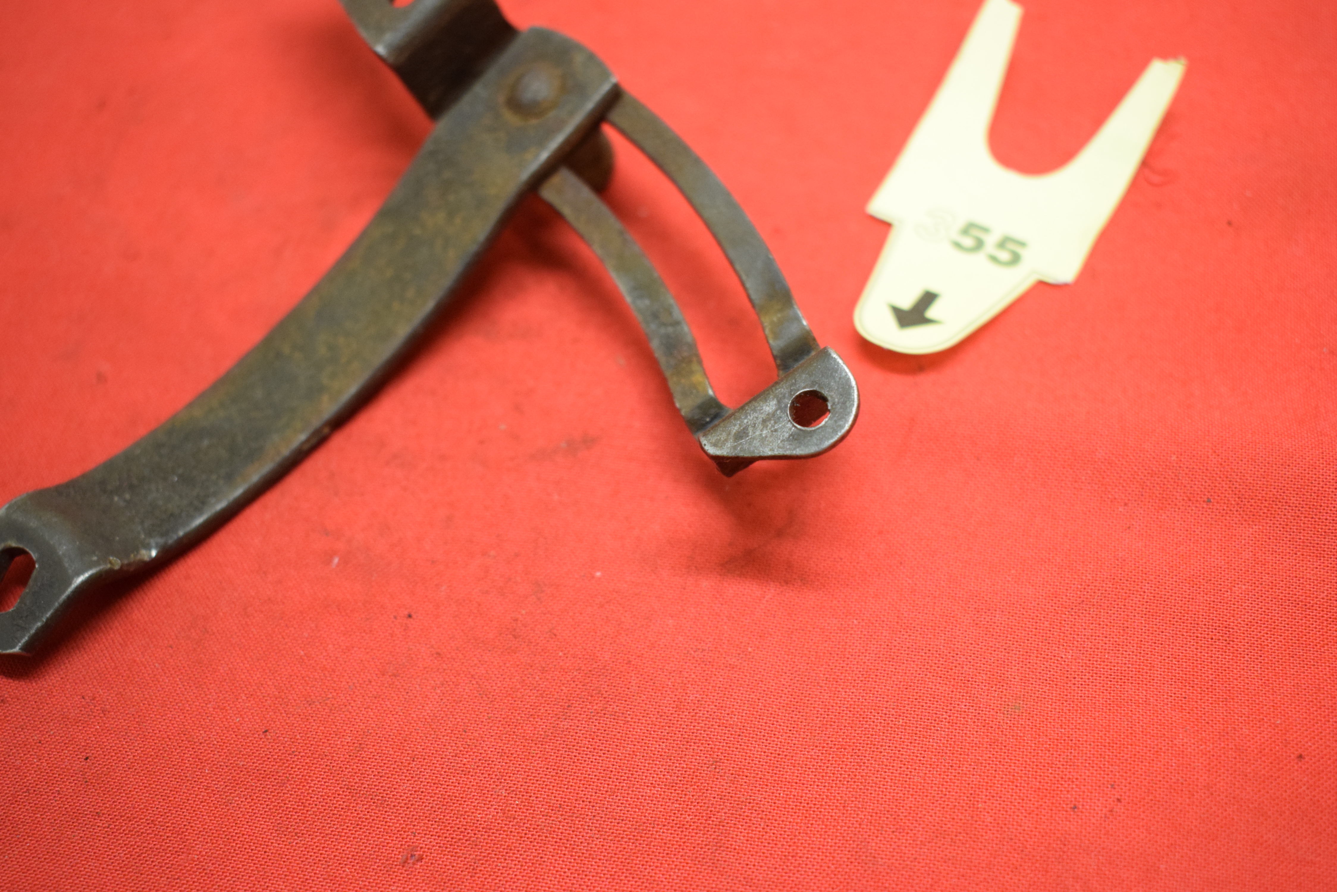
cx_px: 668
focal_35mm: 45
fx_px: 1672
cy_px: 446
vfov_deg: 29.9
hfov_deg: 43.6
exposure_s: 1/100
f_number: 5
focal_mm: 30
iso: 2000
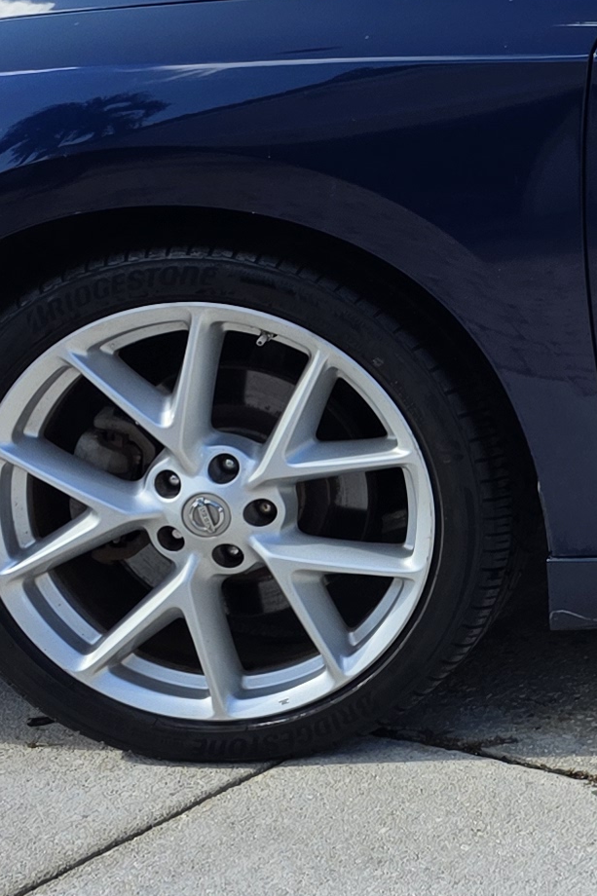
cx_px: 1401
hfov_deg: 11.2
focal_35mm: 104
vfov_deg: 19.5
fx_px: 2588
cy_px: 204
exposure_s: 1/2483
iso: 80
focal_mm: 6.3
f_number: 1.7
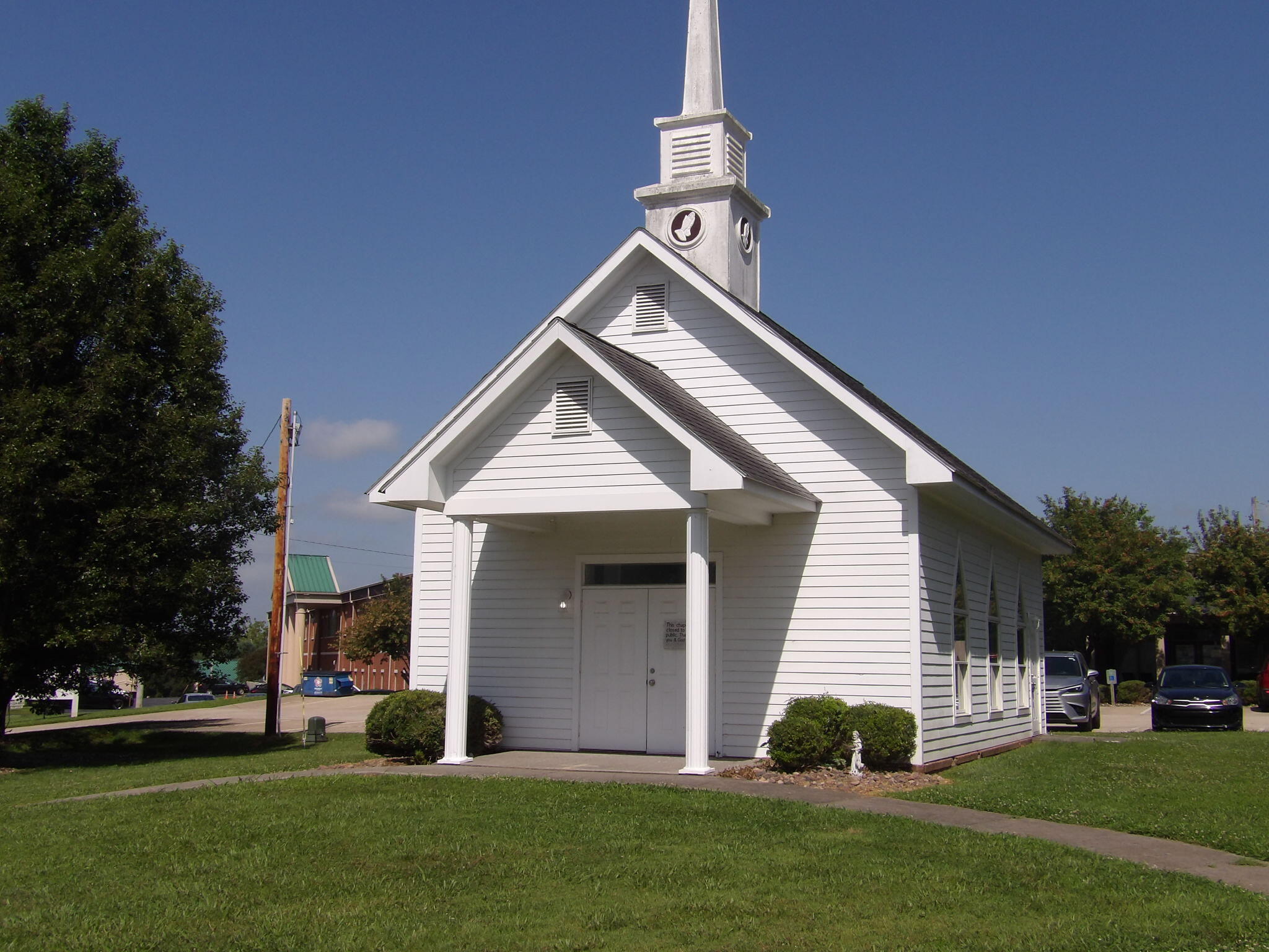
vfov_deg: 36.8
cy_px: 476
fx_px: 1430
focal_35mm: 39
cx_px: 634
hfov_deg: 47.9
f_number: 5.2
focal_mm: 7
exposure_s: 1/814
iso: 100
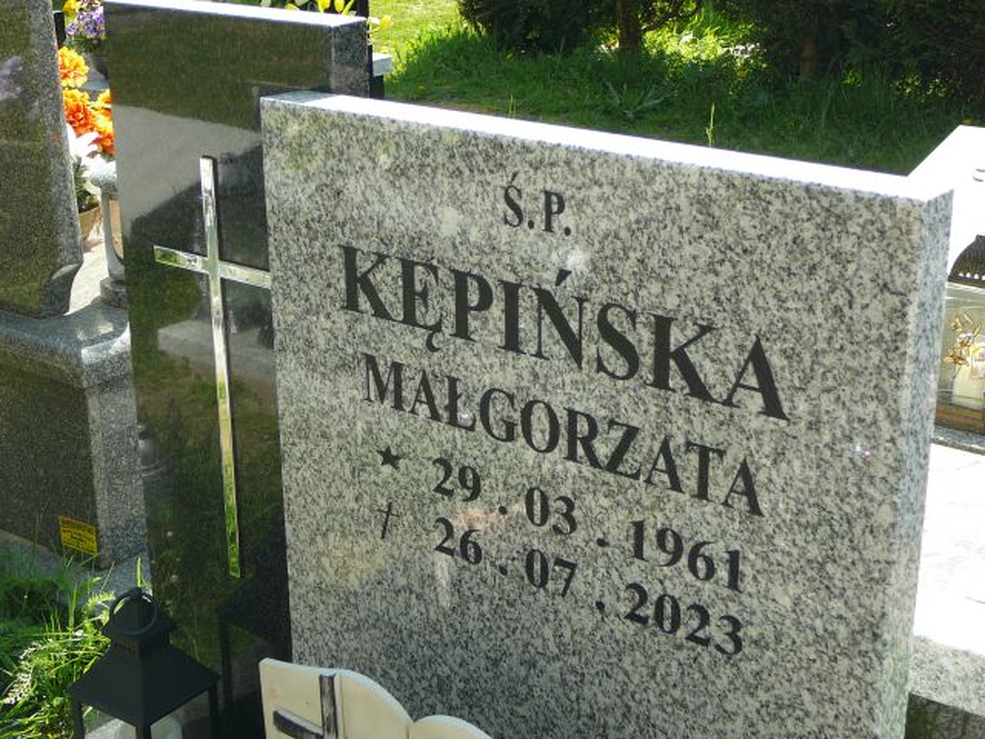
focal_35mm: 55
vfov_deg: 26.6
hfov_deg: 34.9
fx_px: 1565
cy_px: 370
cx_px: 492
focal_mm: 8.2
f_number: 3.5
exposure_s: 1/250
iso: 80
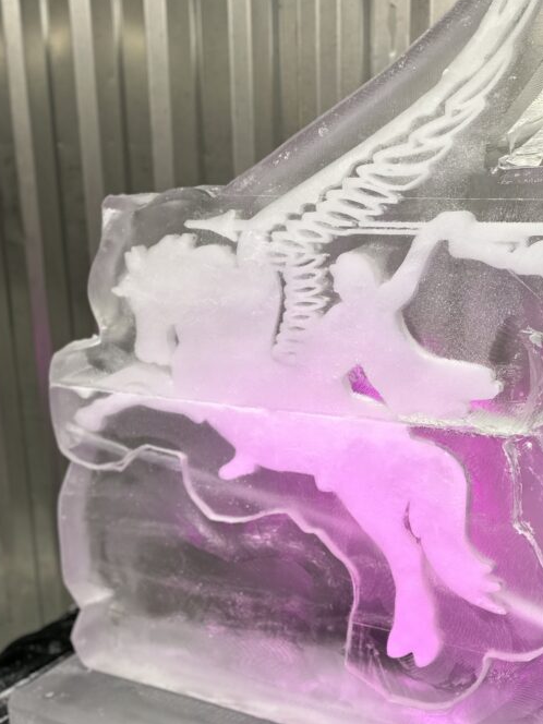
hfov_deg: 37.7
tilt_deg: -13.1
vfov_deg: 50.0
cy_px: 412
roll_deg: -1.4
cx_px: 410
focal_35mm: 37
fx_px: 774
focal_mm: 6.86
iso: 80
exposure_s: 1/100
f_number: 1.78
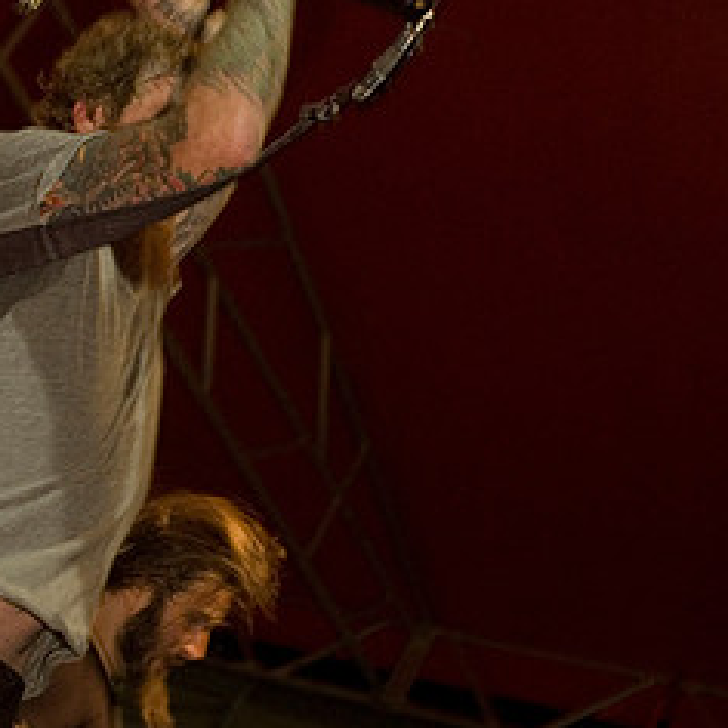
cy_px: 392
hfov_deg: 17.9
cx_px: 279
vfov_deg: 17.9
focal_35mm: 97
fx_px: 2308
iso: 800
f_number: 3.2
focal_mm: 40
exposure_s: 1/80
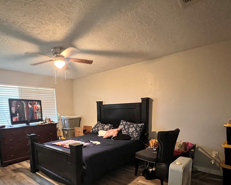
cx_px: 93
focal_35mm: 20
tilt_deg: -8.7
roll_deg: +2.4
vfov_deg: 65.4
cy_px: 130
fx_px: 137
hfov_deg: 79.5
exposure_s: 1/30
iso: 1000
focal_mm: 1.57
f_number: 1.8
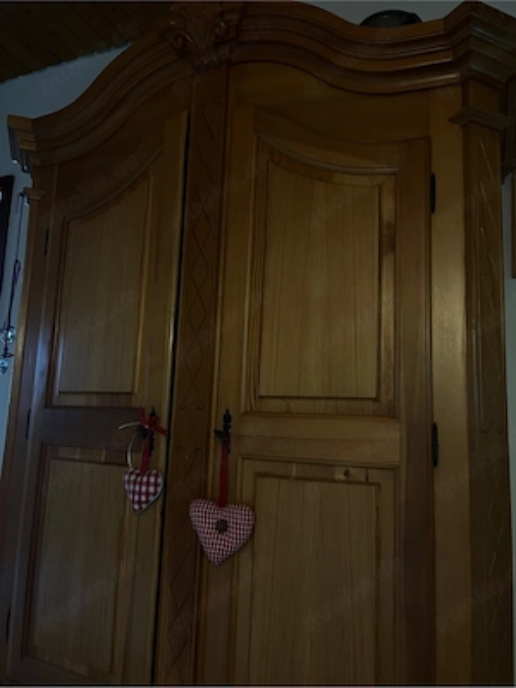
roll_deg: -1.8
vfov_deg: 67.3
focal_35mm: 26
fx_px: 517
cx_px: 258
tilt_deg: +8.3
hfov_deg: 53.1
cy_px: 344
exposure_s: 1/50
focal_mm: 5.1
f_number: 1.6
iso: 320
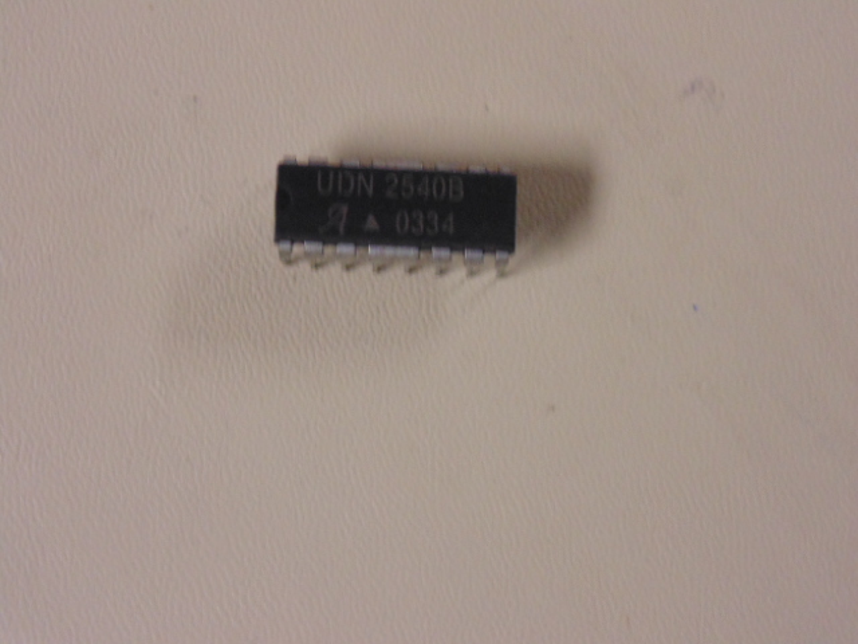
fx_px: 2429
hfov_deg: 20.0
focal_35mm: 98
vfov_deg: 15.1
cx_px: 429
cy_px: 322
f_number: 4.6
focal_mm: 17.5
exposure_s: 1/30
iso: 400
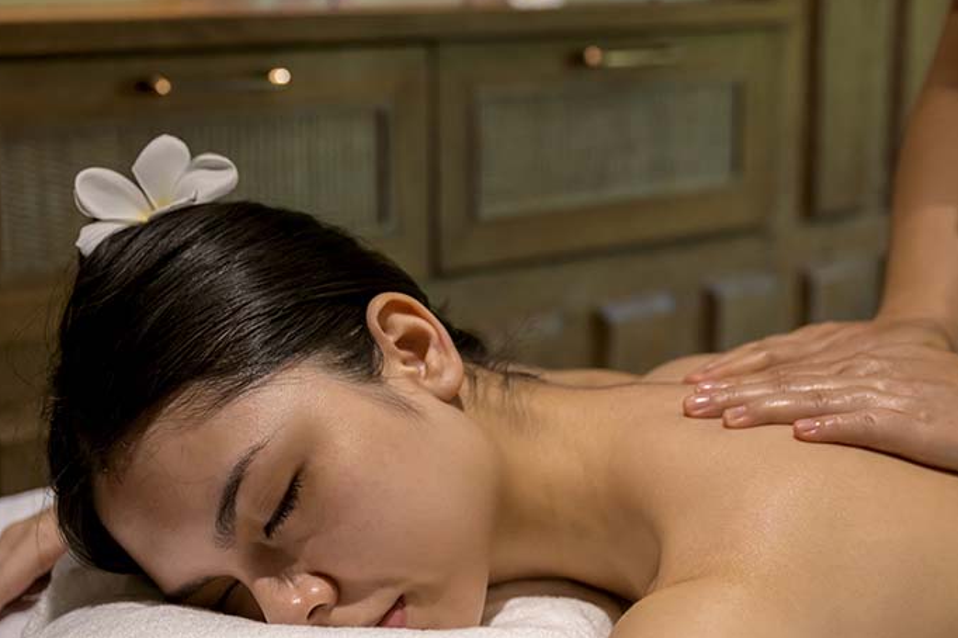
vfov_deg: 19.7
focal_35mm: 69
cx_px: 608
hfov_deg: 29.1
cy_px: 374
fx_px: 1835
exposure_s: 1/200
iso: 2000
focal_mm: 49
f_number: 4
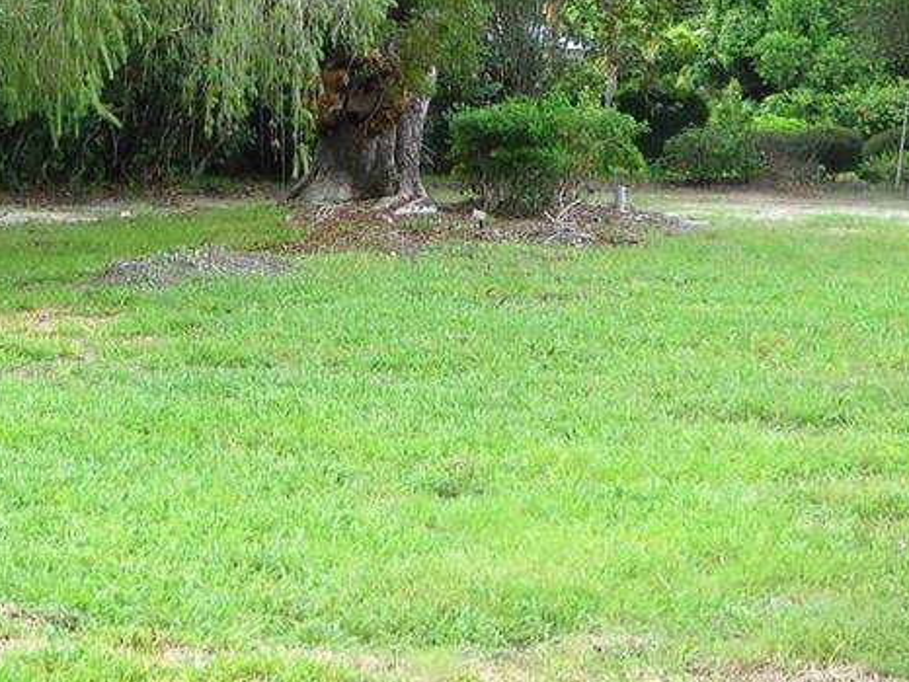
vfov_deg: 16.2
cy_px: 58
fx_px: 2365
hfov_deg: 21.5
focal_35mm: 90
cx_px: 213
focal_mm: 6.72
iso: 64
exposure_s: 1/135
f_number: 3.1
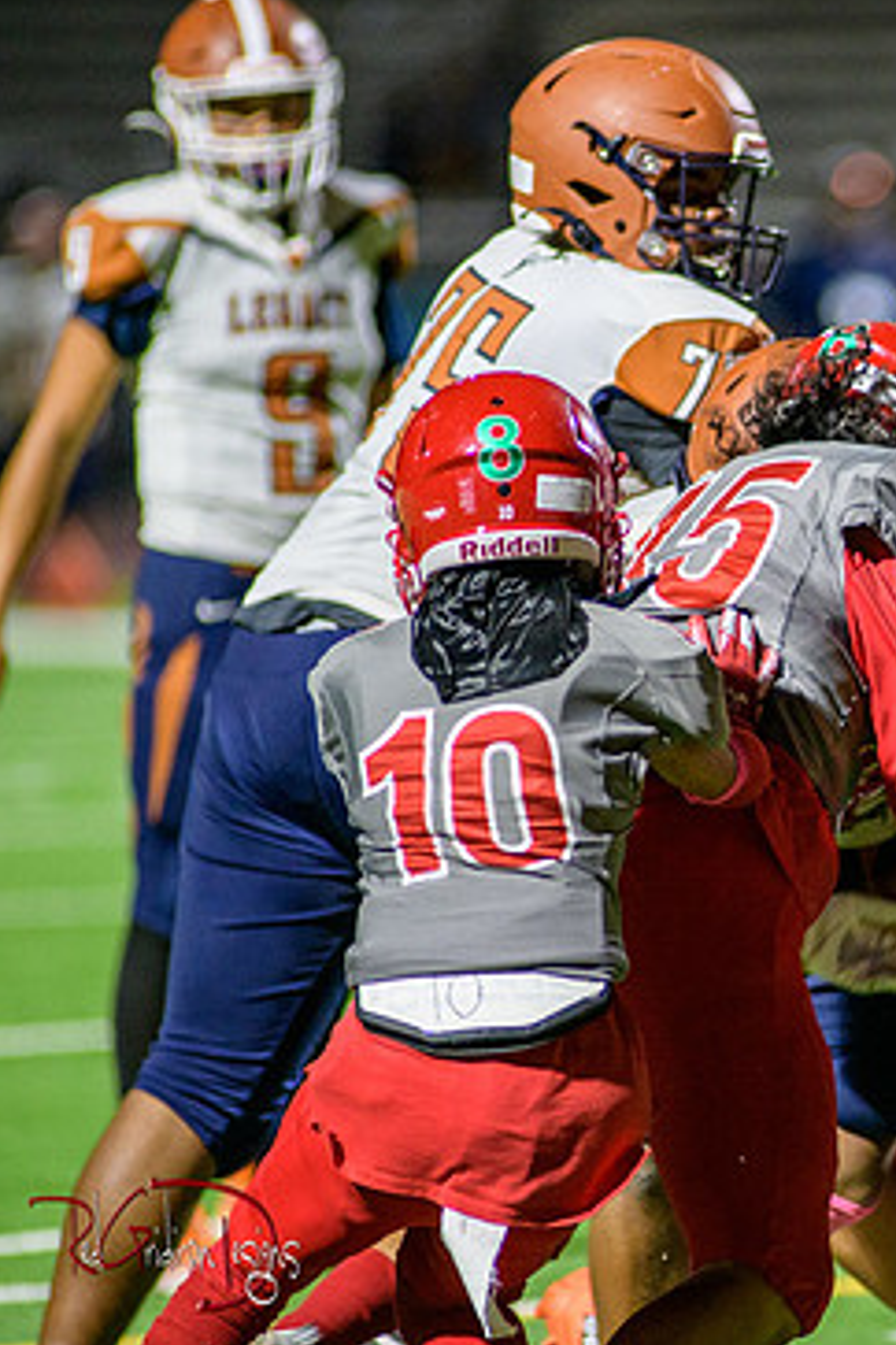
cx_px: 1007
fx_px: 17881
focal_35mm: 479
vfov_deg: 4.3
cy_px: 710
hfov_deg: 2.9
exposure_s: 1/500
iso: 2000
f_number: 2.8
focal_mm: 300
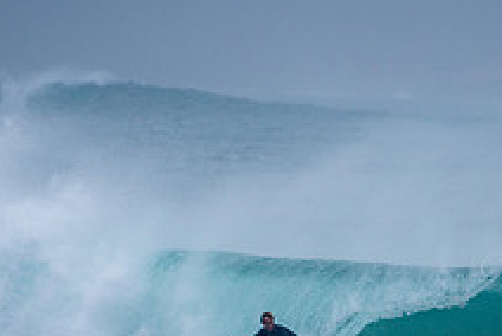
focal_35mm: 1366
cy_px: 411
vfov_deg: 1.0
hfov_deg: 1.5
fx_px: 19074
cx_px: 398
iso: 180
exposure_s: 1/1000
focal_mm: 500
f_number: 5.6
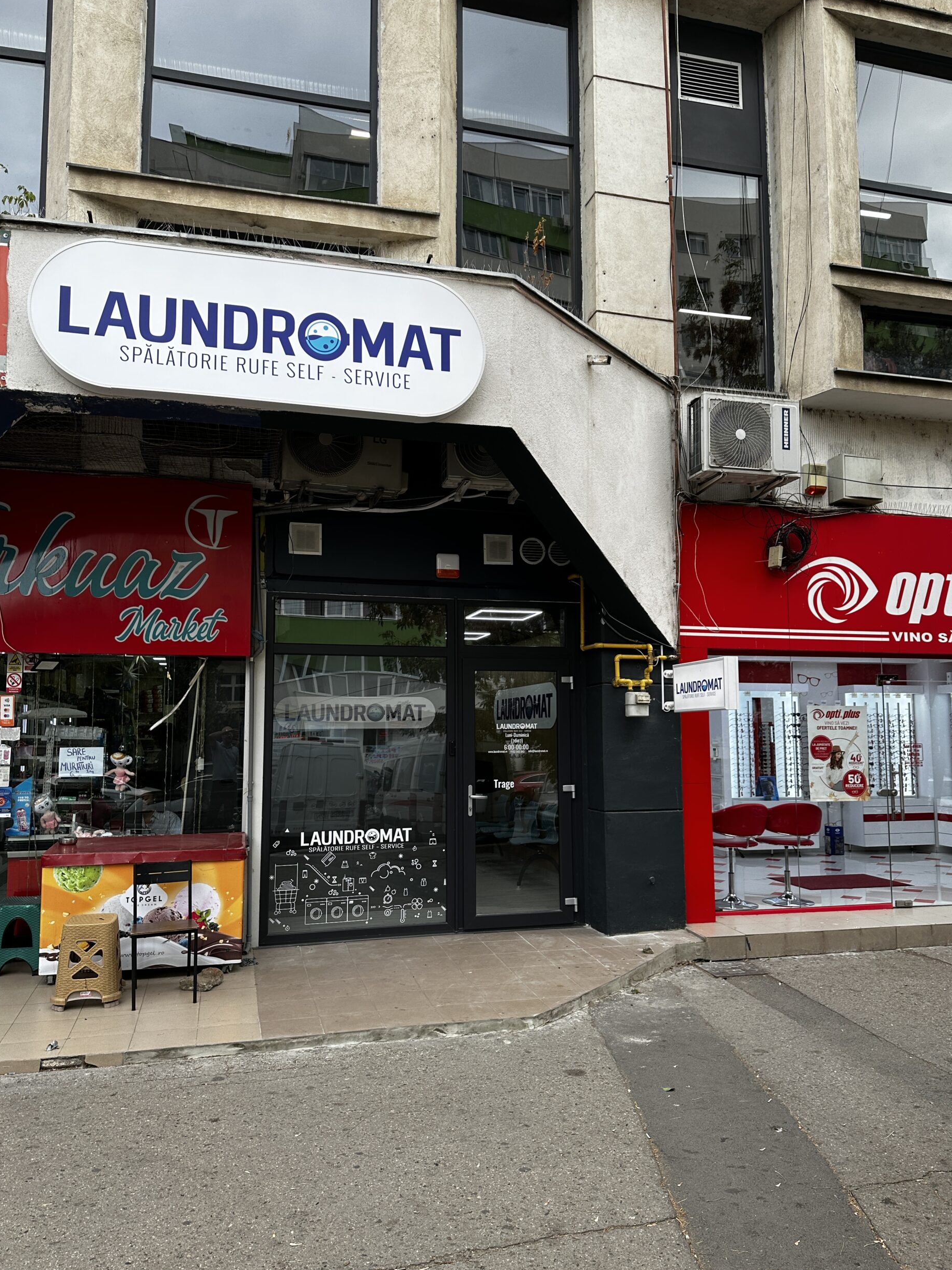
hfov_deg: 54.9
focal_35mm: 25
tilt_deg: +5.5
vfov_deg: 69.4
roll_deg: -0.7
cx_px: 485
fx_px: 917
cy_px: 656
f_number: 1.78
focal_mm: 6.86
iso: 80
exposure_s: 1/361
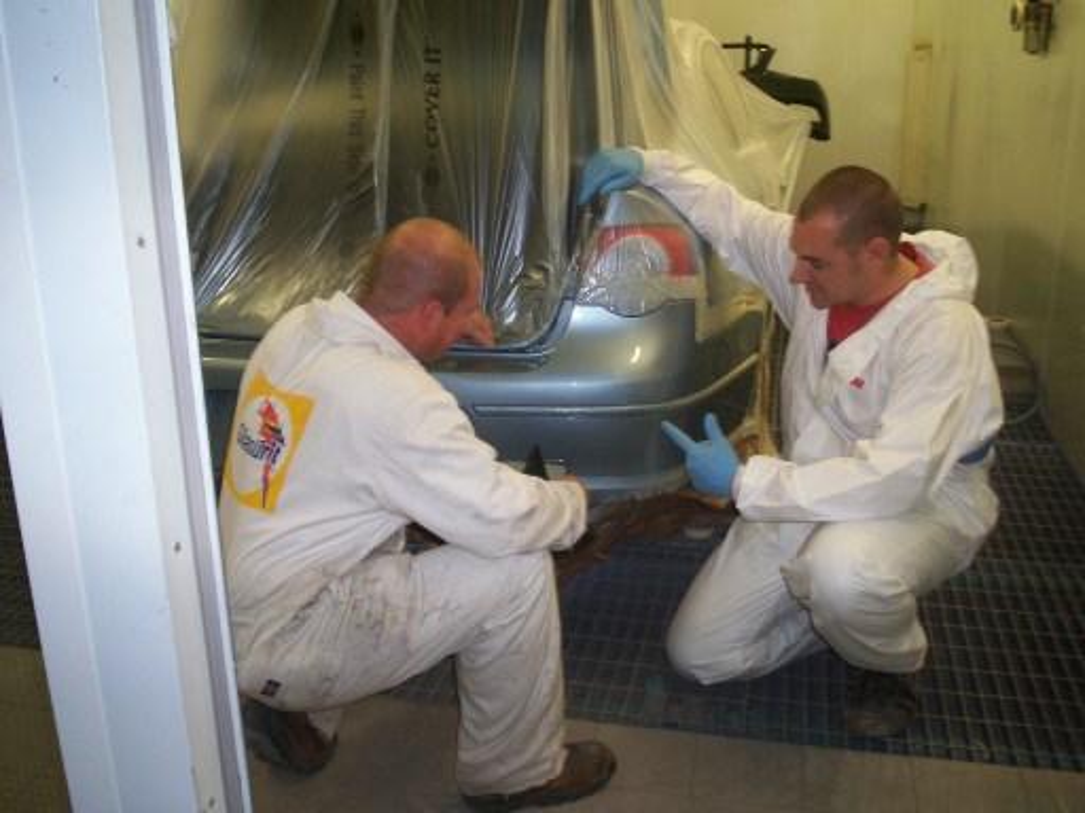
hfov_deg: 51.4
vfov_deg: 39.7
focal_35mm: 36
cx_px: 542
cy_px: 406
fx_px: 1128
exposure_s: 1/64
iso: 140
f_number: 4.5
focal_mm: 5.9
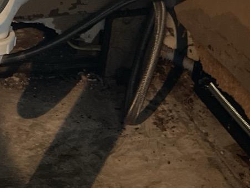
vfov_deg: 13.8
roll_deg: +1.1
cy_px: 6
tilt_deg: -29.6
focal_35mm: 106
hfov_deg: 17.1
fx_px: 766
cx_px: -105
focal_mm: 5.1
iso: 1000
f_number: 1.6
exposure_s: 1/17
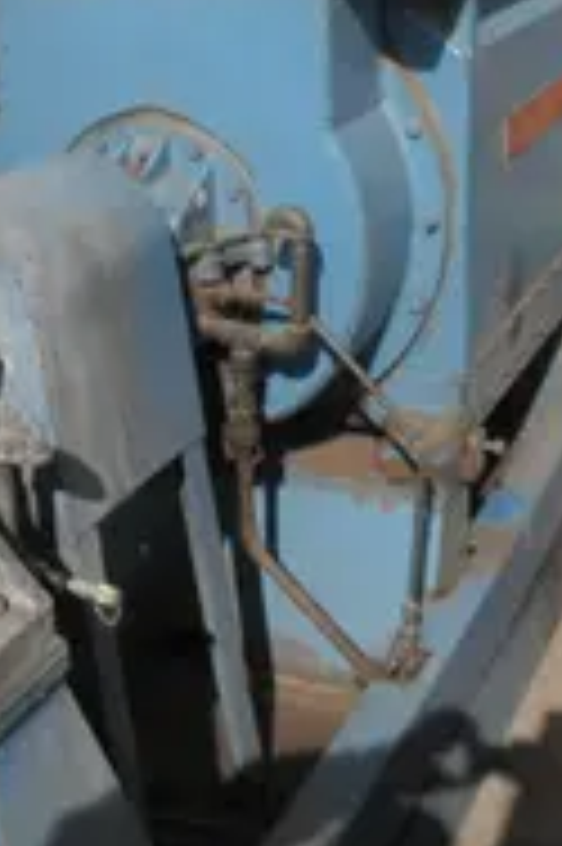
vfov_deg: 31.6
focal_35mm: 62
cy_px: 180
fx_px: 1454
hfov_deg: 21.9
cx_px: 261
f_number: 8.5
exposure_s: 1/160
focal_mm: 5
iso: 64
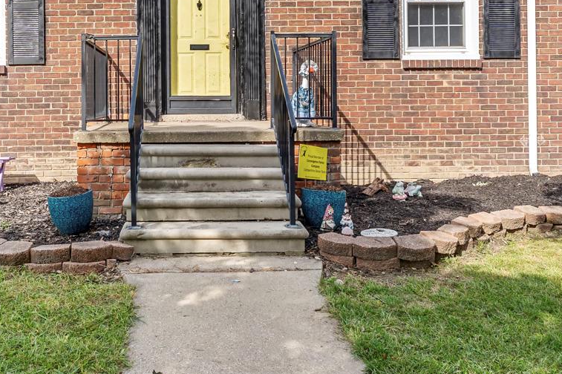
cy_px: 106
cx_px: 185
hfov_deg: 50.9
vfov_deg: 35.3
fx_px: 577
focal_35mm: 37
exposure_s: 1/160
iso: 500
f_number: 8
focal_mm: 14
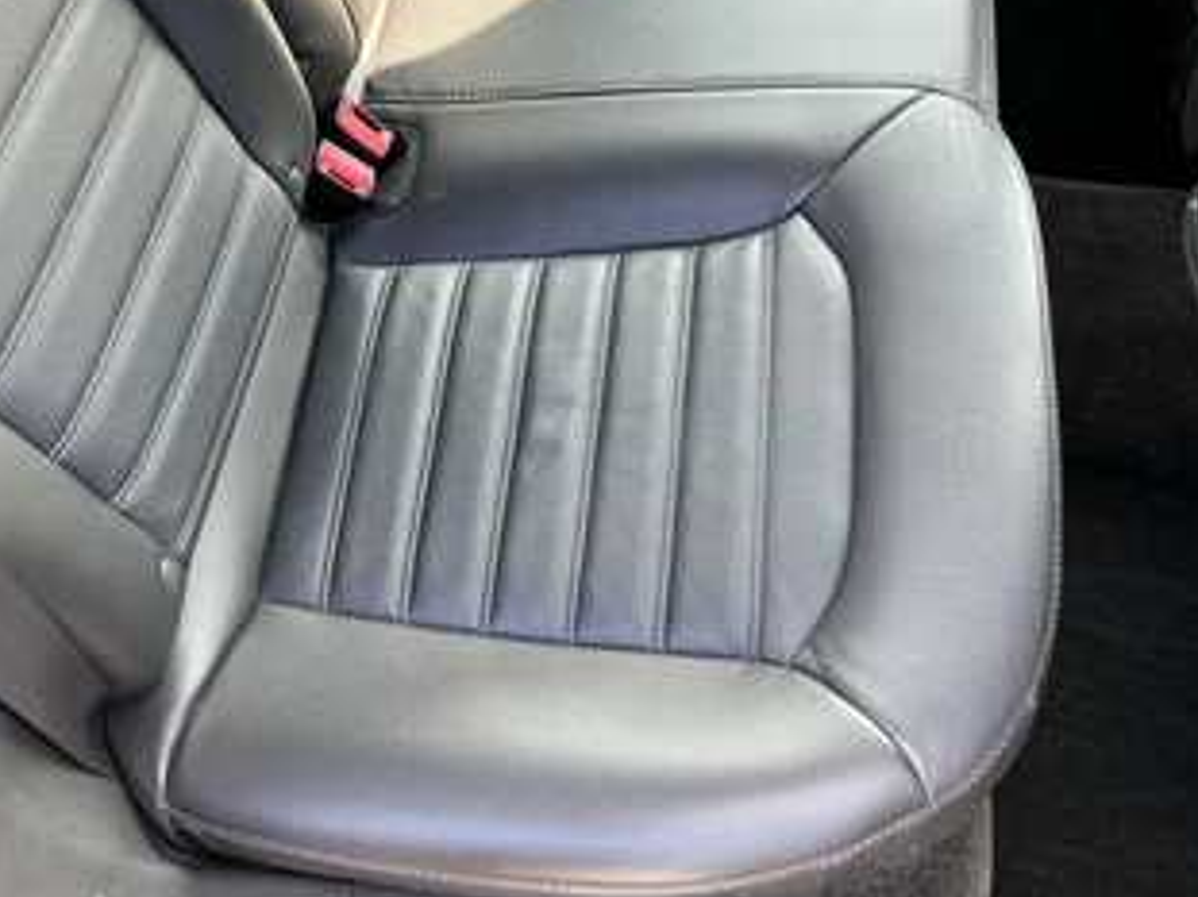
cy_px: 462
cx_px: 478
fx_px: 1245
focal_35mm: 36
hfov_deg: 51.0
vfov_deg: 39.6
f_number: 1.8
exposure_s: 1/88
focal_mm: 3
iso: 64
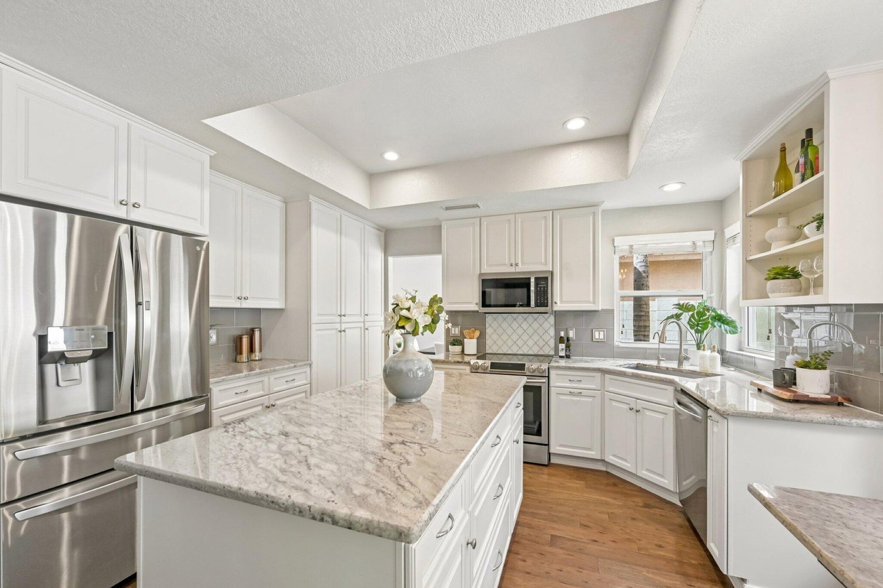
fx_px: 343
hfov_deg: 104.3
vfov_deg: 81.2
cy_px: 294
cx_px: 442
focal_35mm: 14
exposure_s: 1/50
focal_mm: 14
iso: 640
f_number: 8
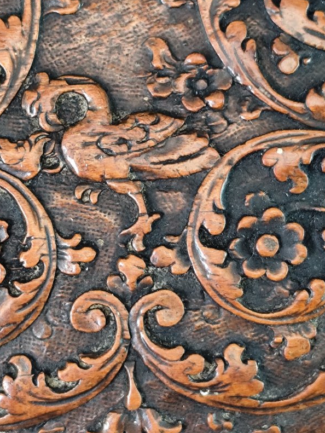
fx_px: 1764
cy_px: 155
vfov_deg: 14.0
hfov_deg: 10.5
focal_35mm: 141
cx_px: 117
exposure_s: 1/50
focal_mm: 6.14
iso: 320
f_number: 1.65
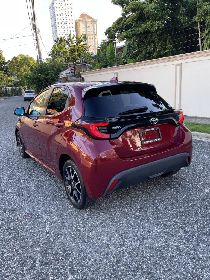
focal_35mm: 25
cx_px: 105
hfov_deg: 54.9
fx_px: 202
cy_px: 140
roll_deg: +3.5
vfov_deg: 69.4
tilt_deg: -15.3
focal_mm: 5.1
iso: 40
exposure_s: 1/121
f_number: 1.6
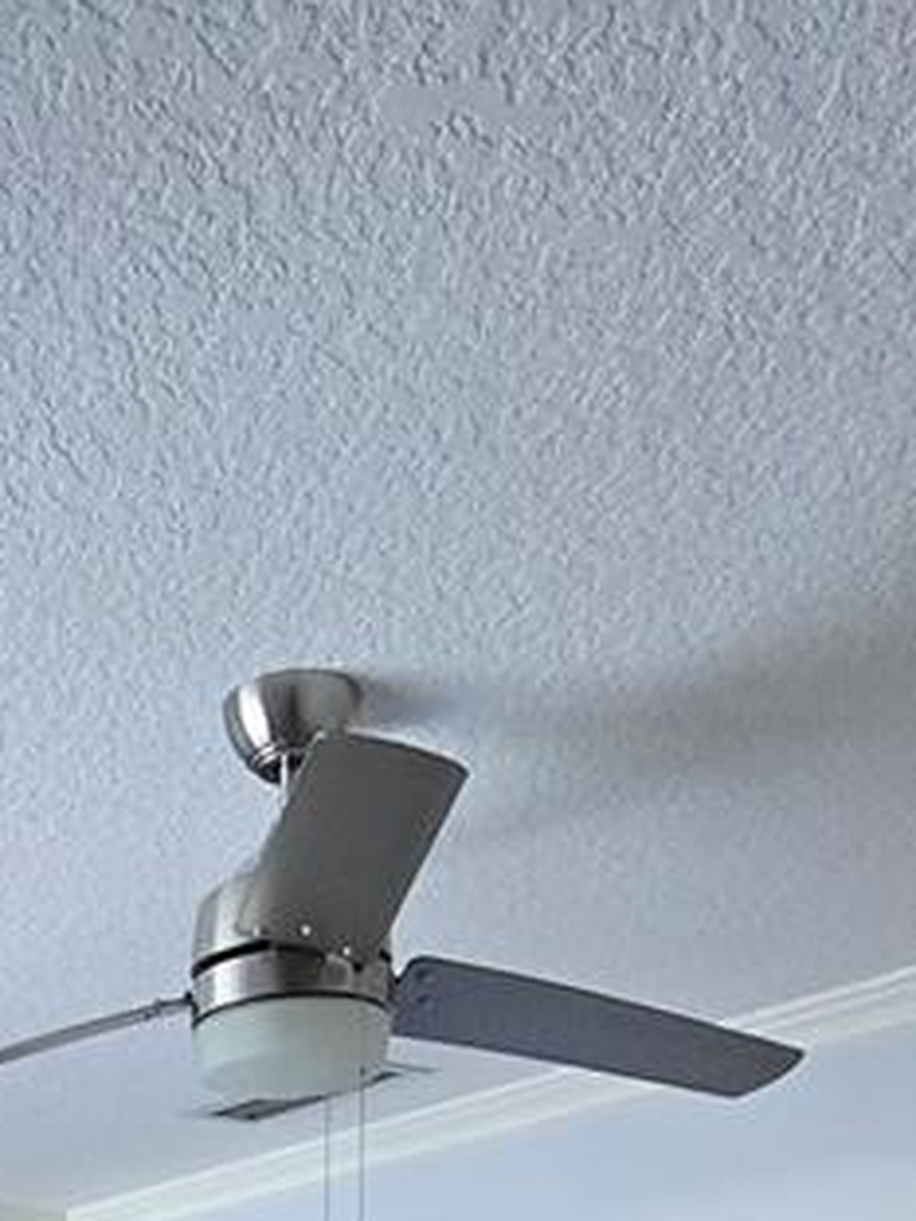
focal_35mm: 50
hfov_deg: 27.5
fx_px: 1764
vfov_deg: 26.0
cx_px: 12
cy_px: 1906
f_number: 2.2
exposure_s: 1/60
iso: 800
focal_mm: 2.2
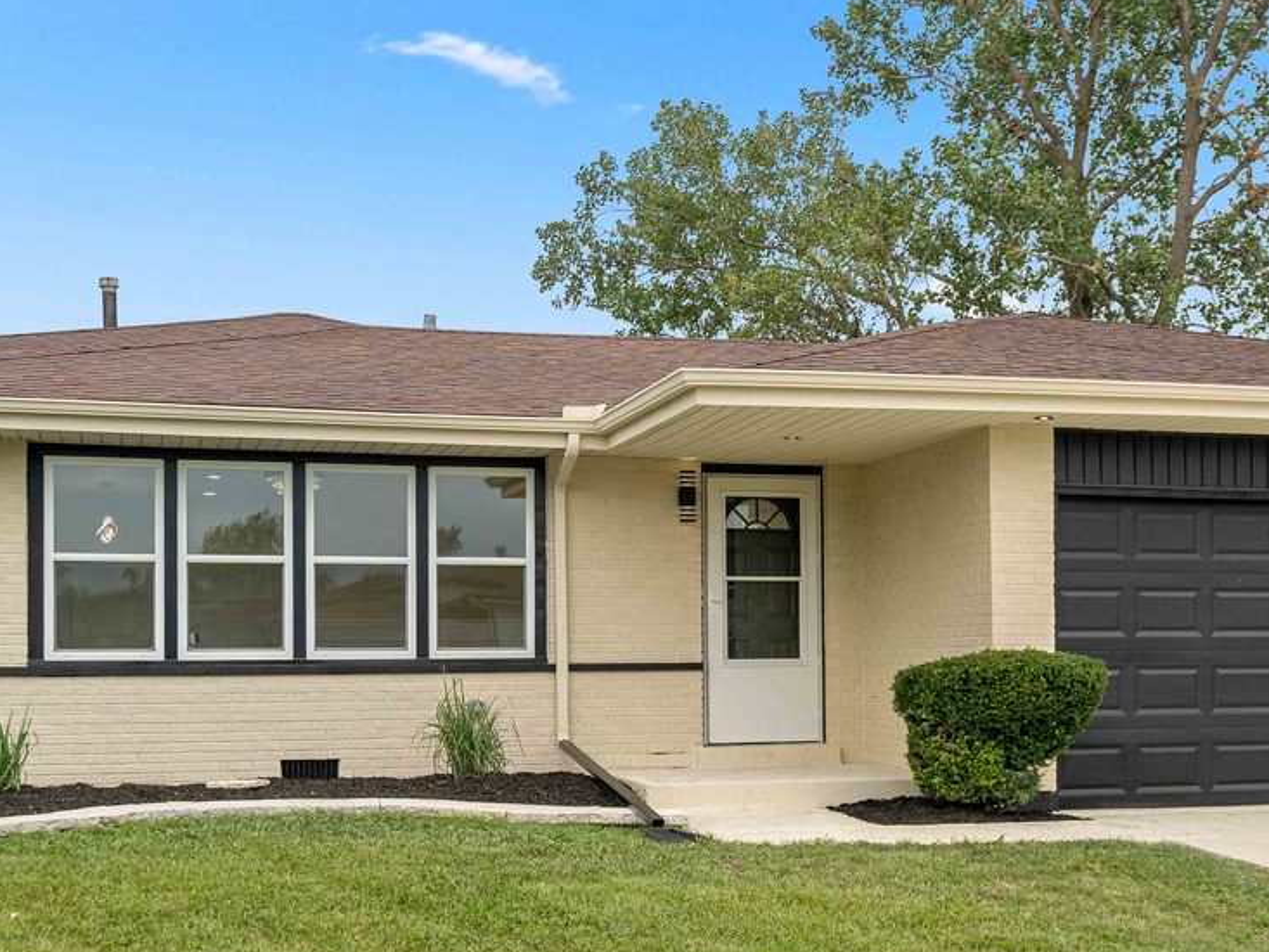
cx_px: 732
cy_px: 685
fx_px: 1870
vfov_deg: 28.2
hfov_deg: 37.4
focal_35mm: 51
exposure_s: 1/1000
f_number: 4.5
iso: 100
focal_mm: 24
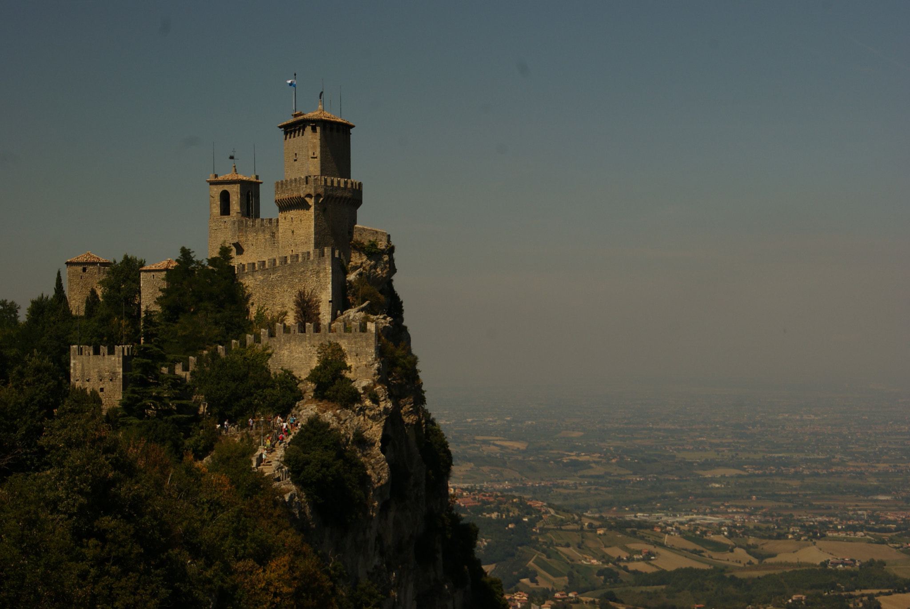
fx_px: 2088
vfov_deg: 16.6
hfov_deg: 24.6
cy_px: 304
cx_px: 455
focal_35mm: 82
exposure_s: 1/160
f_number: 13
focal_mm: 55
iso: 100
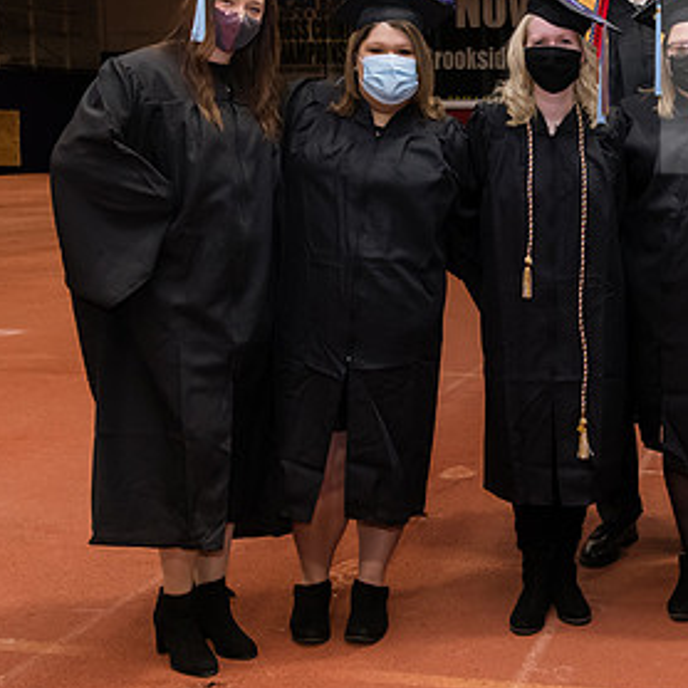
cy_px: 266
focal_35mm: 62
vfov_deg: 27.6
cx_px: 587
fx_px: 1394
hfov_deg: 27.0
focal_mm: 35
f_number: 5.6
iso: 2000
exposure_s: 1/160
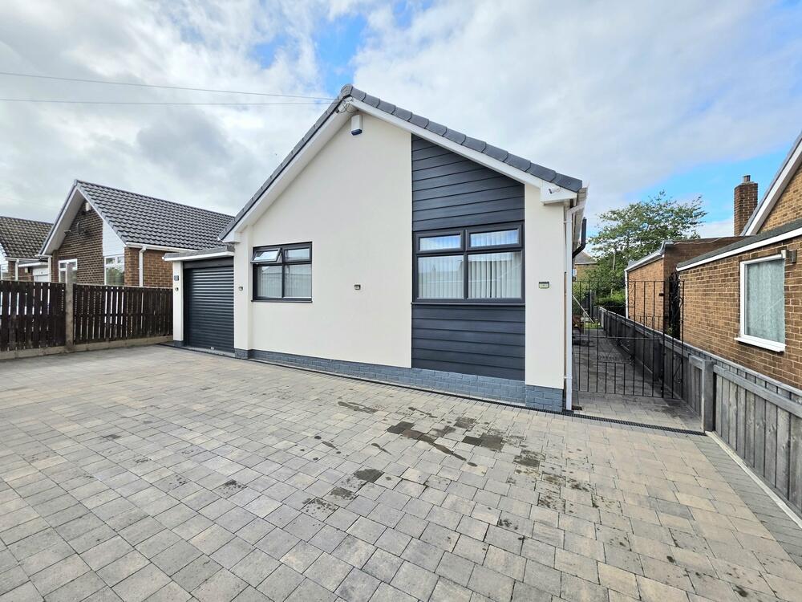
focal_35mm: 13
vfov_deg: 89.9
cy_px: 301
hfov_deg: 106.2
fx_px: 301
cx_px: 401
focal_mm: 2.2
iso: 32
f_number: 1.9
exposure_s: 1/3333
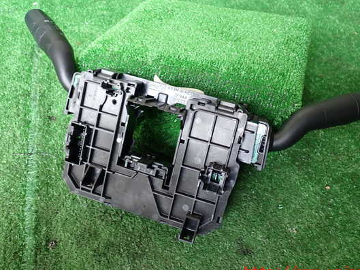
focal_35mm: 34
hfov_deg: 53.9
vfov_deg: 41.8
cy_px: 129
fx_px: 354
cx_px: 194
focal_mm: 5.4
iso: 200
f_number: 2.3
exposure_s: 1/50
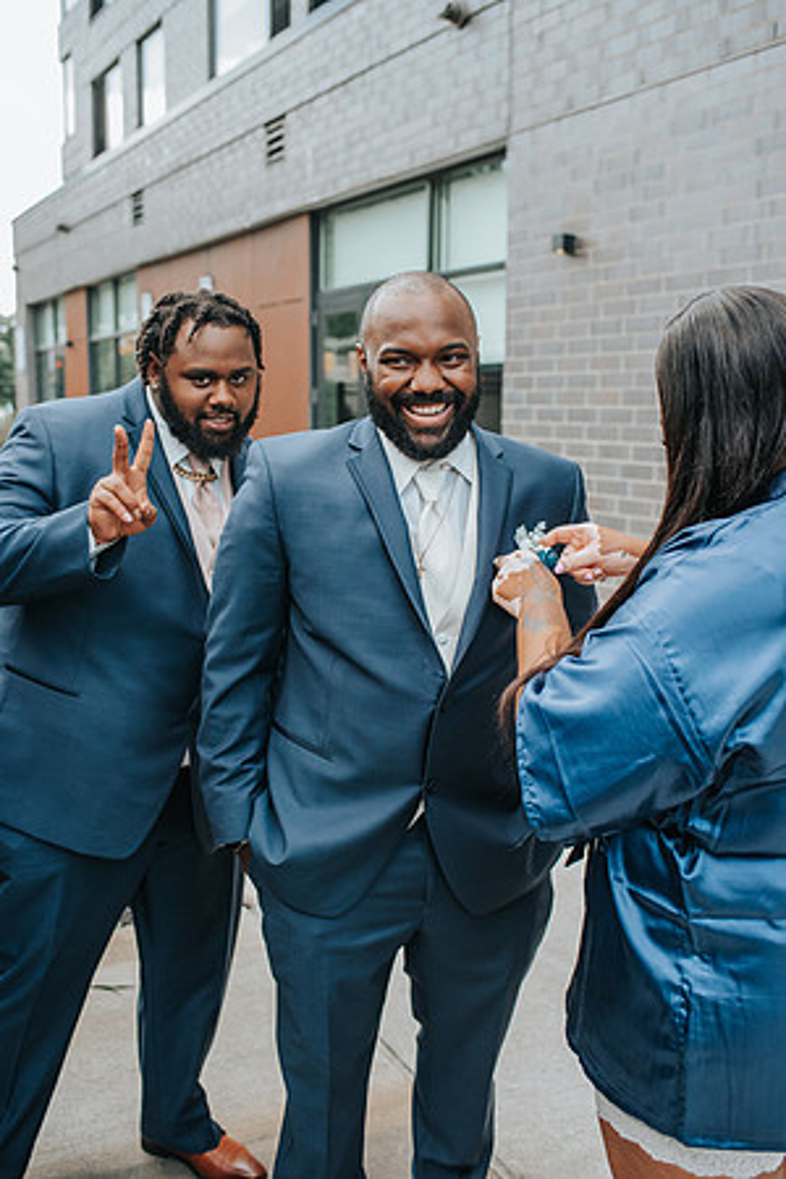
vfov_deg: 54.4
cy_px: 590
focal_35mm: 35
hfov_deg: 37.9
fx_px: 1146
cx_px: 393
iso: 1800
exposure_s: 1/2000
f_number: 3.2
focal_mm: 35
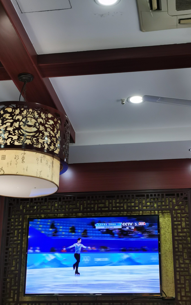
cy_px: 152
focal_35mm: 60
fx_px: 500
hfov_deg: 21.6
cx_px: 98
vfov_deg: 34.0
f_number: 1.8
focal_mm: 5.58
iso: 125
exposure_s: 1/100
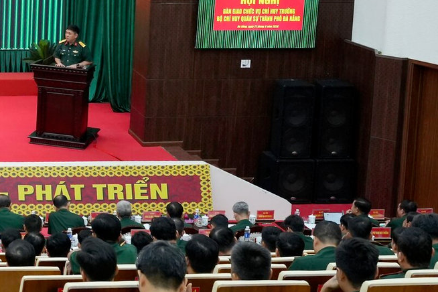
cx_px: -175
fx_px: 1147
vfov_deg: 14.3
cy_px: 13
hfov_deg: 19.4
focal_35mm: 94
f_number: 6.3
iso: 3200
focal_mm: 30.1
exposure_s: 1/100
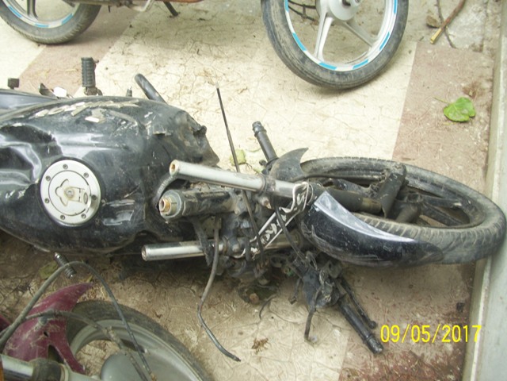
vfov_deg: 41.8
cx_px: 254
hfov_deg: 54.0
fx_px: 498
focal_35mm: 34
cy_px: 190
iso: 80
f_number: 2.9
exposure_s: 1/50
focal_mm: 5.7
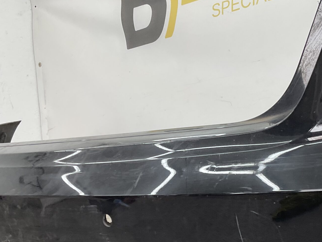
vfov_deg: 25.5
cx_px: 200
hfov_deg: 33.6
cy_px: 164
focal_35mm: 57
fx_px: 530
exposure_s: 1/120
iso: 25
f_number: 1.8
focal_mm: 3
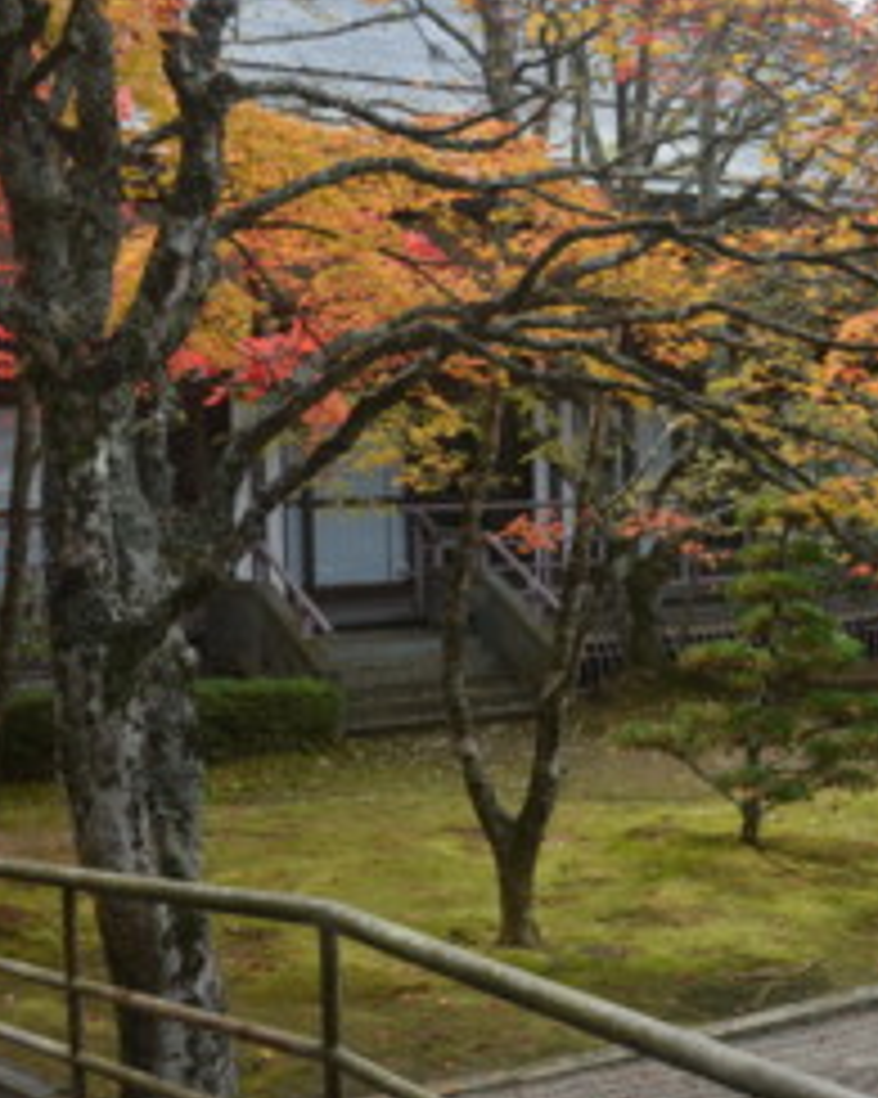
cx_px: 666
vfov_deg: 33.0
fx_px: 1853
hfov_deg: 26.3
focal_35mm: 57
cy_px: 504
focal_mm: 22
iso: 200
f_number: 6.3
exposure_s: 1/160
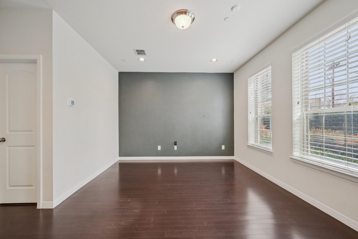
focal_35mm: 14
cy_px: 120
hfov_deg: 104.3
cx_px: 179
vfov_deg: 81.2
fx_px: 139
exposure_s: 1/20
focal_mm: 14
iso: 250
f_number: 9
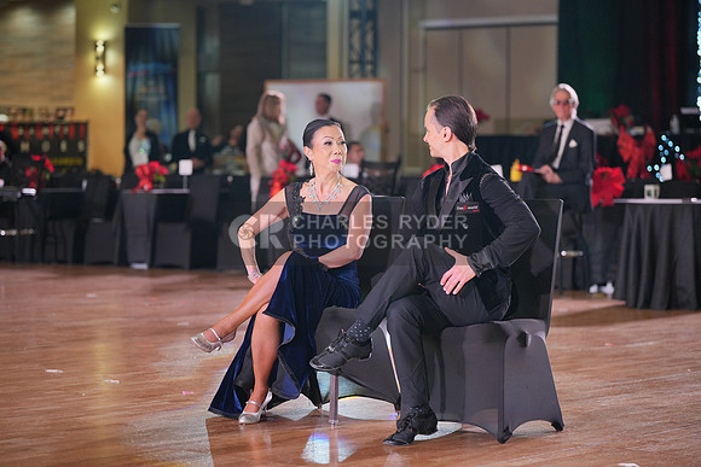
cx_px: 350
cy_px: 234
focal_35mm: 108
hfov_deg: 18.9
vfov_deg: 12.7
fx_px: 2103
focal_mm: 108
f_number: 2.8
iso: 1000
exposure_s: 1/400
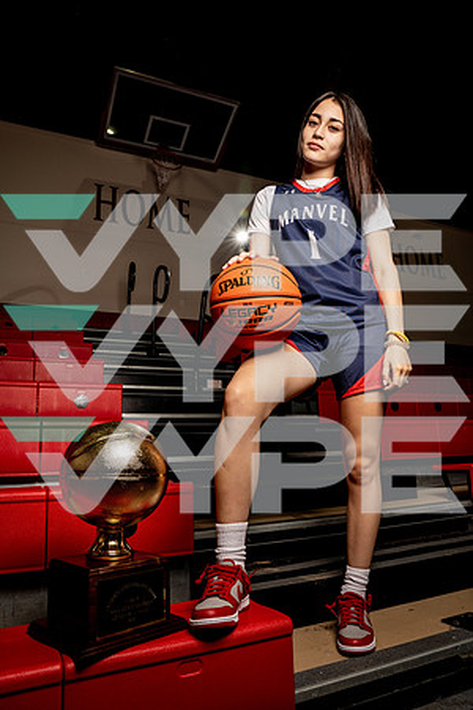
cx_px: 236
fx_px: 473
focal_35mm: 24
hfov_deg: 53.1
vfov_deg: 73.7
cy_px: 355
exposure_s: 1/250
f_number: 7.1
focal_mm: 24
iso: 100
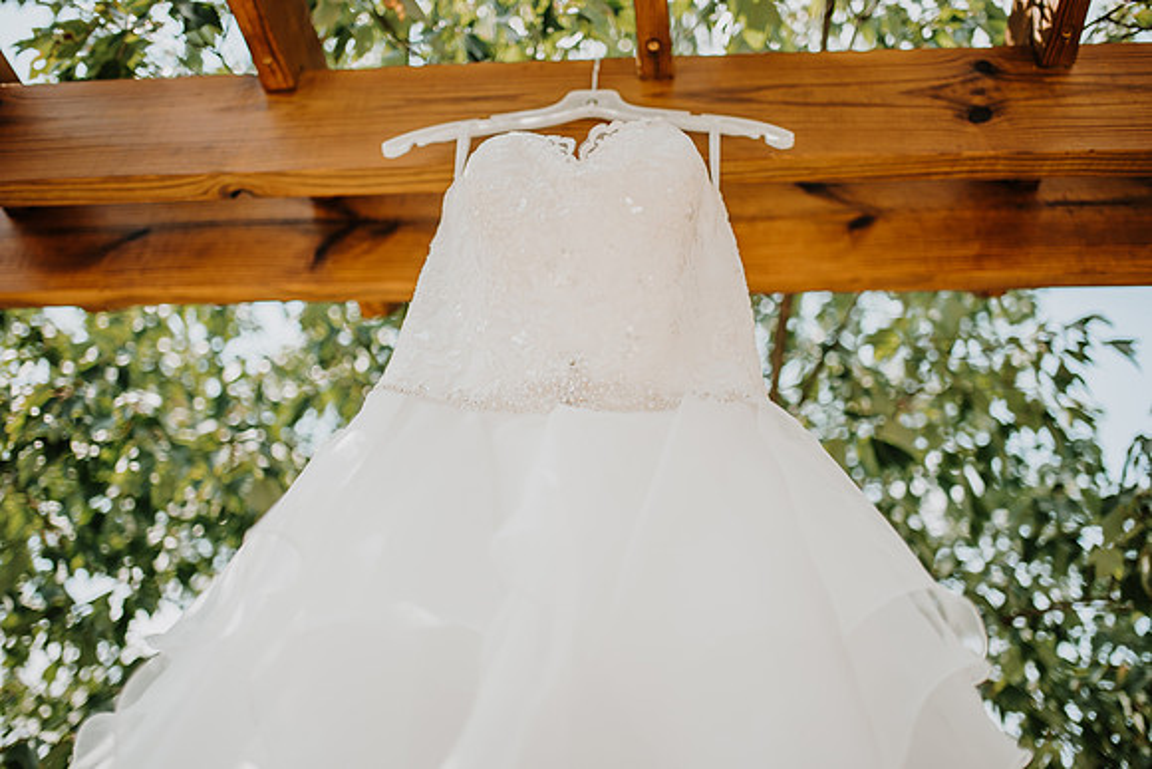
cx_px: 576
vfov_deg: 37.9
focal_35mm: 35
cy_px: 384
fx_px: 1120
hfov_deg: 54.4
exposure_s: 1/1600
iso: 100
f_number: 1.8
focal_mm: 35
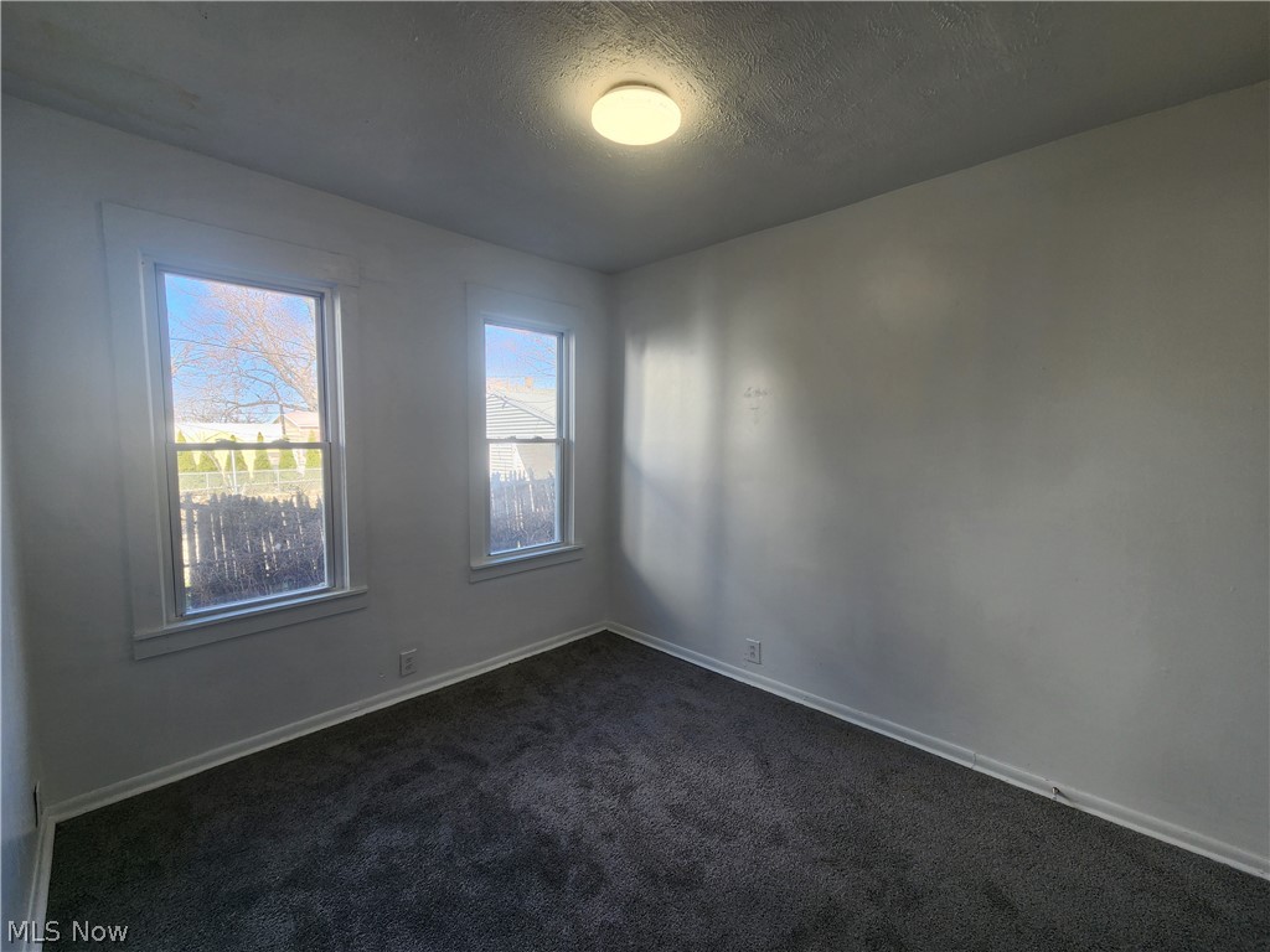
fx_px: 477
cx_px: 635
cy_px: 476
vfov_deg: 89.9
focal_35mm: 13
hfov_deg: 106.2
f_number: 2.2
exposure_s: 1/120
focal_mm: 2.2
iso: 64
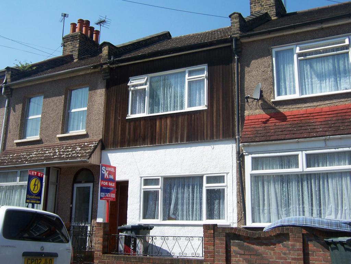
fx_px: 406
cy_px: 132
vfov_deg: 36.0
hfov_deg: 46.8
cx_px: 176
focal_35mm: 40
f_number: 4
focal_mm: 6.7
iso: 80
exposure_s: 1/750
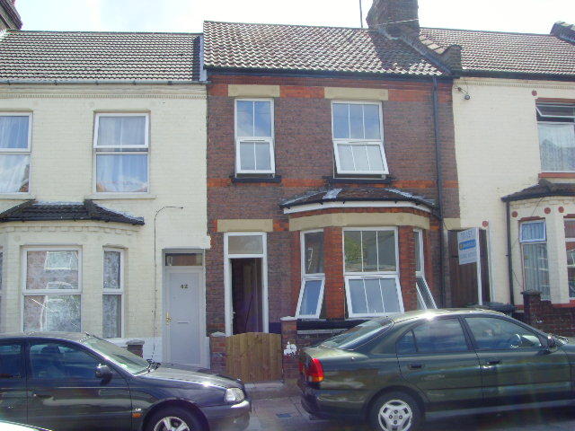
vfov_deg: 36.8
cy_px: 216
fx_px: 648
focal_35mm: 39
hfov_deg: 47.9
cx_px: 288
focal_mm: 6.6
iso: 80
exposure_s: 1/125
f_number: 6.3
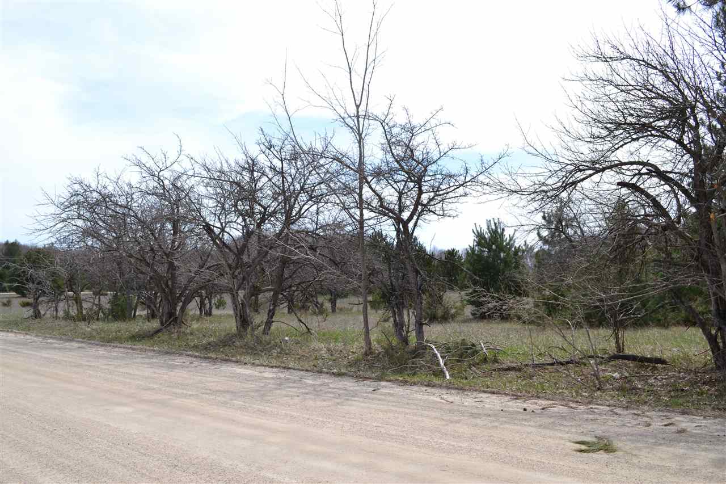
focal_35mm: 30
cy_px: 242
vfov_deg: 43.6
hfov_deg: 61.9
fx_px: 605
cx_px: 363
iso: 100
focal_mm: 20
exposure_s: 1/250
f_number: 8
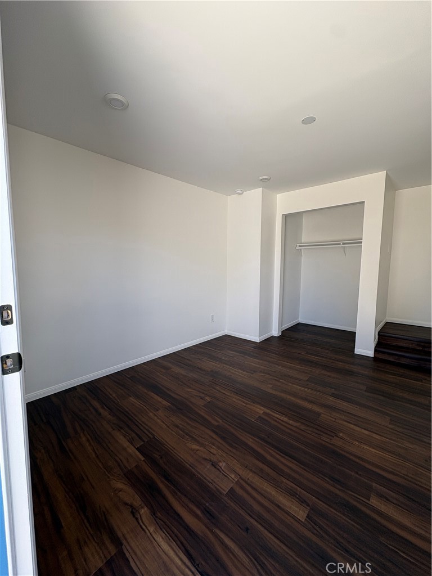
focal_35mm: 14
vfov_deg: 102.1
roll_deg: -0.5
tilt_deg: -4.4
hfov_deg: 85.7
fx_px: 233
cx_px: 216
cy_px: 288
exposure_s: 1/107
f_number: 2.2
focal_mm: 2.22
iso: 40
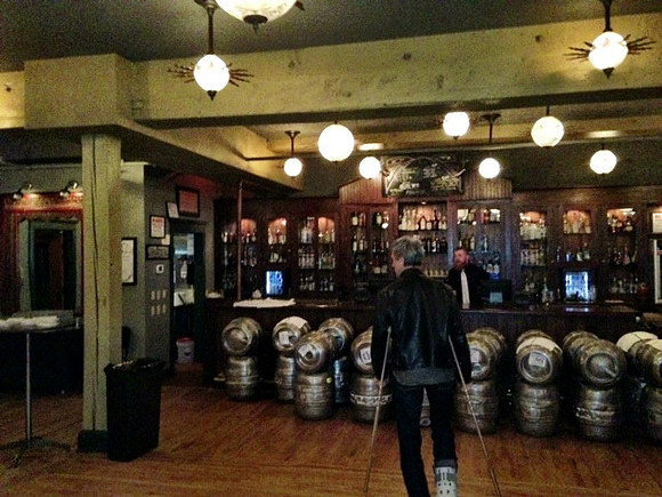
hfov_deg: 55.4
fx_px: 631
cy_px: 248
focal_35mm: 33
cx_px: 331
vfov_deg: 42.9
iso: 800
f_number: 2.4
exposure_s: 1/16
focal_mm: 4.13
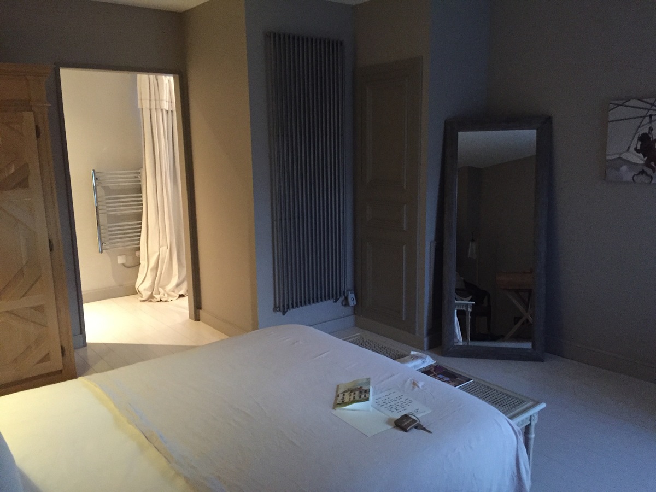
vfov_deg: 48.2
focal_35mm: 29
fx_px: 550
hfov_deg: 61.7
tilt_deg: -10.1
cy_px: 246
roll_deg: +1.1
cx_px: 328
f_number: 2.2
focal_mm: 4.15
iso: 500
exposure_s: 1/17
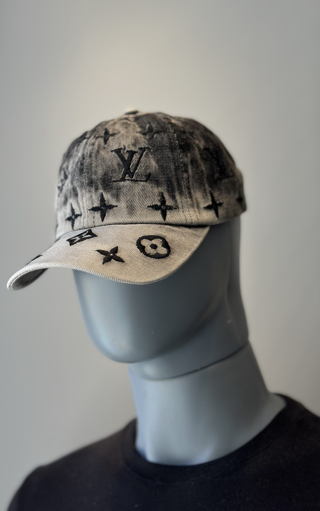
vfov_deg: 39.6
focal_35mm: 51
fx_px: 712
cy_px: 256
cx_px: 149
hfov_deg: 25.3
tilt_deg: +12.8
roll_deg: -3.9
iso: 80
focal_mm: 6.86
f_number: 1.78
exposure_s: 1/646
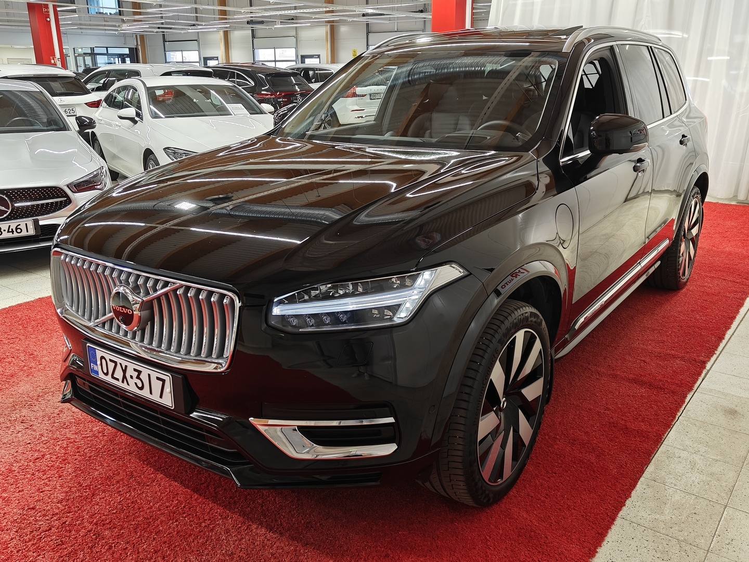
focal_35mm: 31
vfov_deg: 45.4
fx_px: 671
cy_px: 281
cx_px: 374
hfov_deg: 58.4
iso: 125
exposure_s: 1/60
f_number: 1.8
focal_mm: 5.59
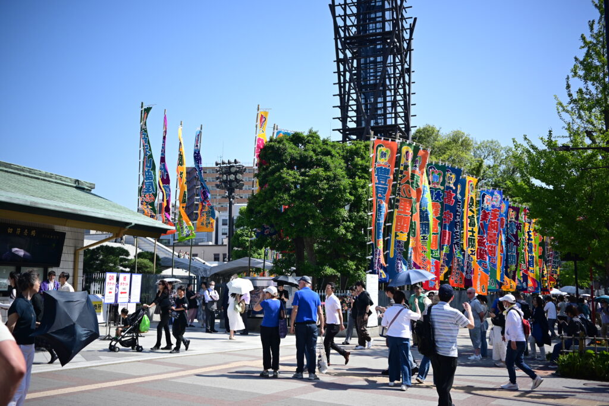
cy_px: 203
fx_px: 609
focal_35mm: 36
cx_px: 304
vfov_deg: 36.9
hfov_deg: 53.1
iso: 100
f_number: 2
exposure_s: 1/3200
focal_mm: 24
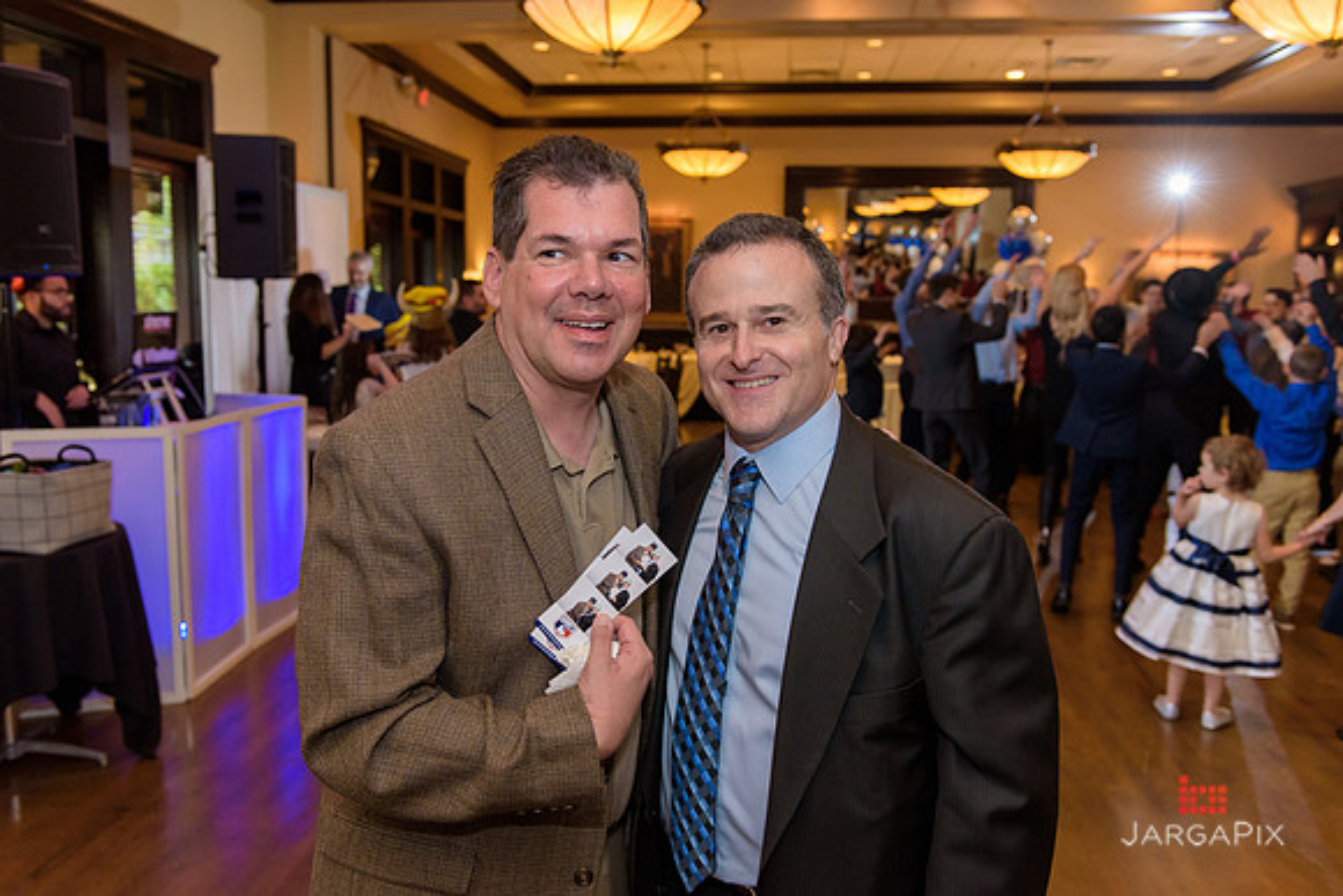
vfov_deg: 42.3
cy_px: 448
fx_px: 1157
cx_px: 672
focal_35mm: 31
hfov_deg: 60.3
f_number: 3.2
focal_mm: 31
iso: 1600
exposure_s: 1/125
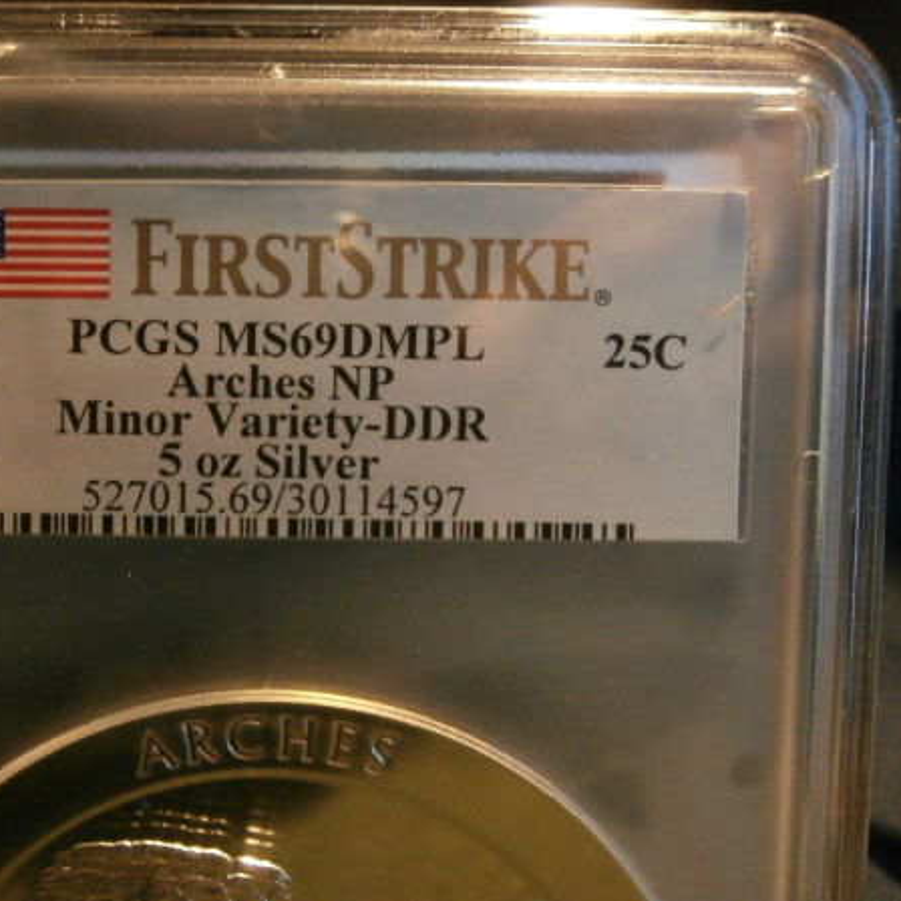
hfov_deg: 37.2
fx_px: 1325
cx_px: 300
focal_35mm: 45
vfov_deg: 37.6
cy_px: 450
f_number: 3.9
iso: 800
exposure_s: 1/20
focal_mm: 6.67
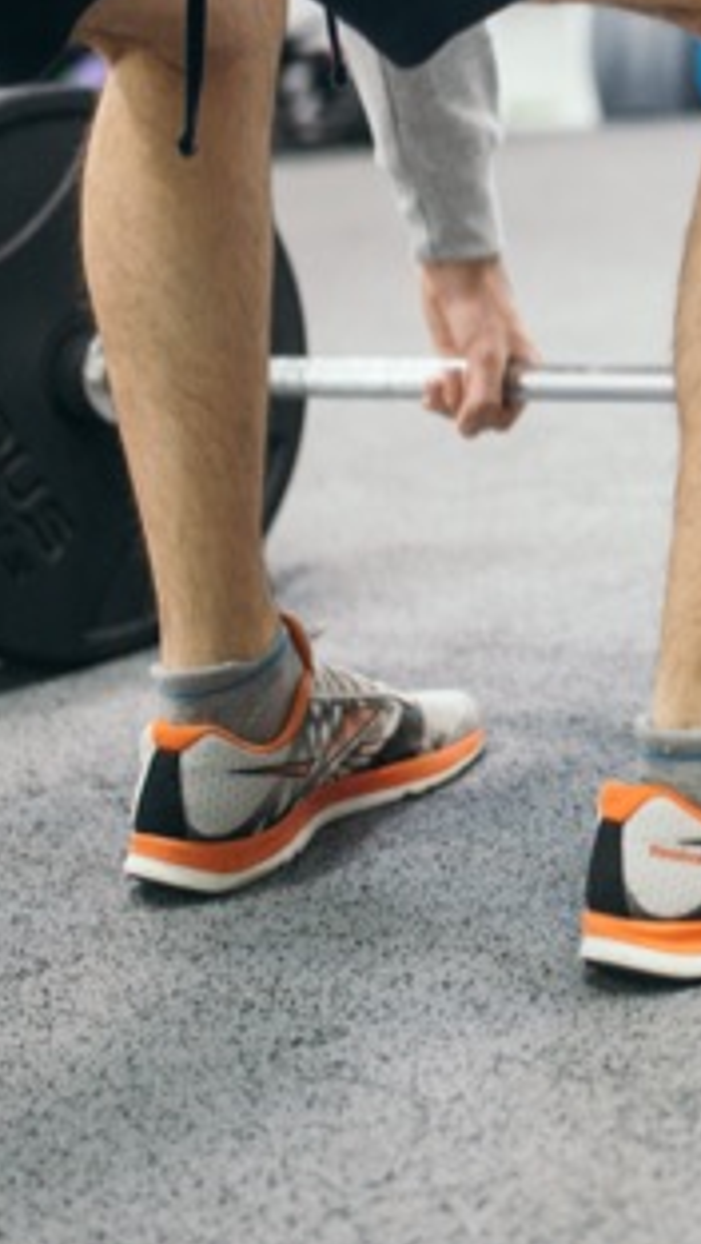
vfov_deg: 22.4
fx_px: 3100
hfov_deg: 12.3
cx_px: 1059
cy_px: 263
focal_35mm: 94
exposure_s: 1/160
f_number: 1.4
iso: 400
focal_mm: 35
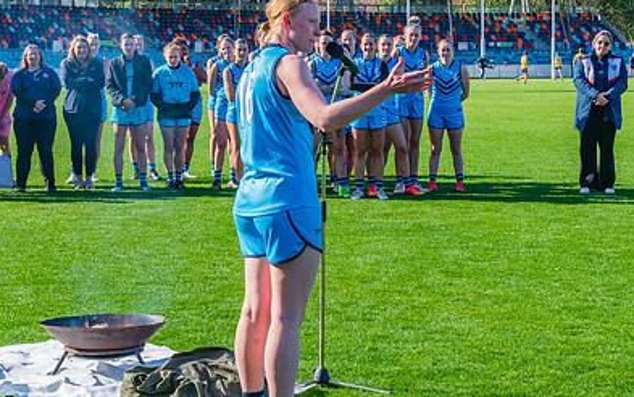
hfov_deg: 23.8
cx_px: 308
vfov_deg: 15.0
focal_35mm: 87
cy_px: 141
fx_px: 1504
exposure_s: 1/400
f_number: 8
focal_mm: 38
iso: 200
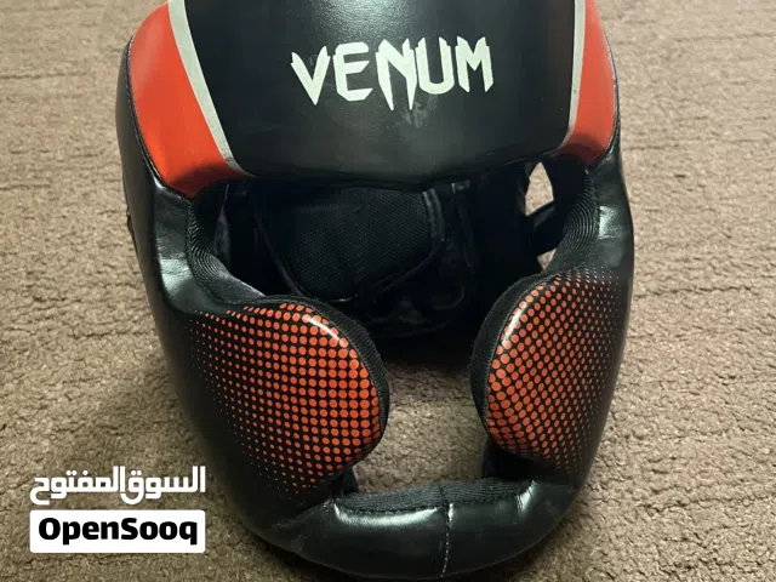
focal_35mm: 26
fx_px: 583
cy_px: 291
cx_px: 388
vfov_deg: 53.1
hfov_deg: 67.3
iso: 500
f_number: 1.5
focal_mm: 5.7
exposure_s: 1/42
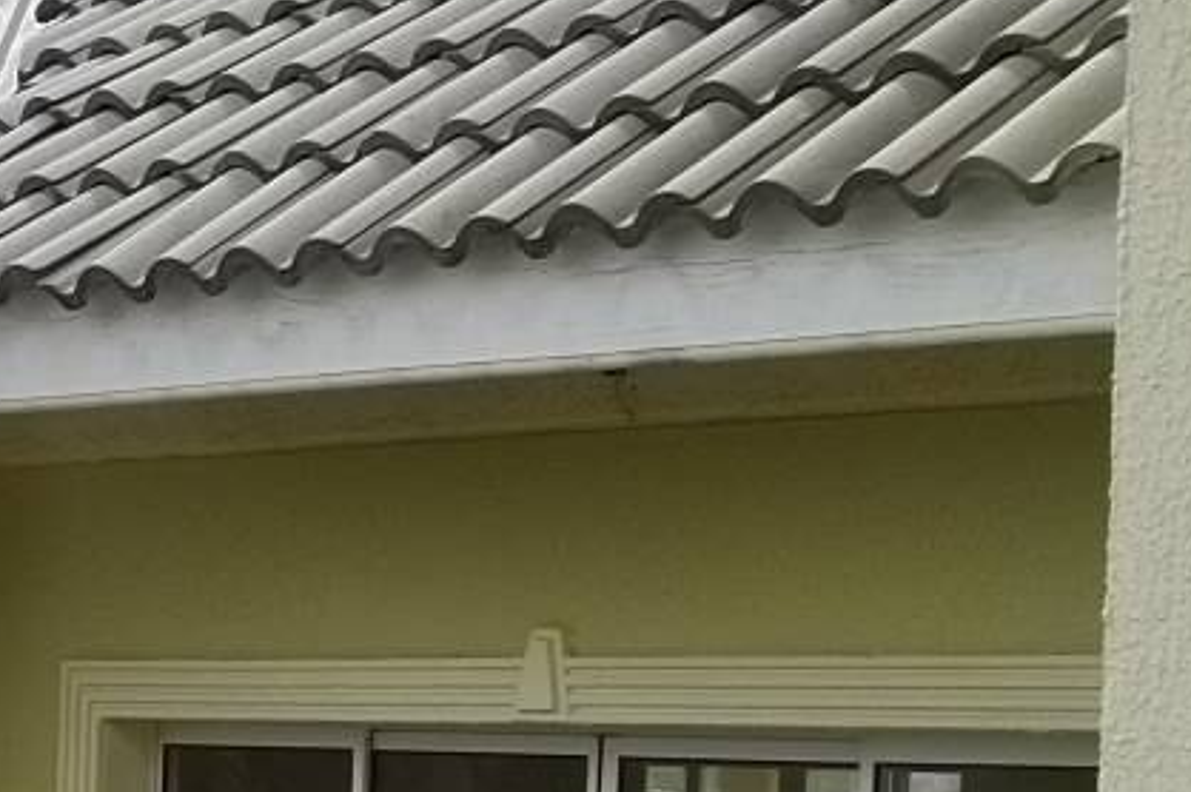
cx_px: -547
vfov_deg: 13.0
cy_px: 960
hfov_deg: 18.1
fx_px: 3372
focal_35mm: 102
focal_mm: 5.7
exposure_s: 1/125
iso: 64
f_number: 8.8
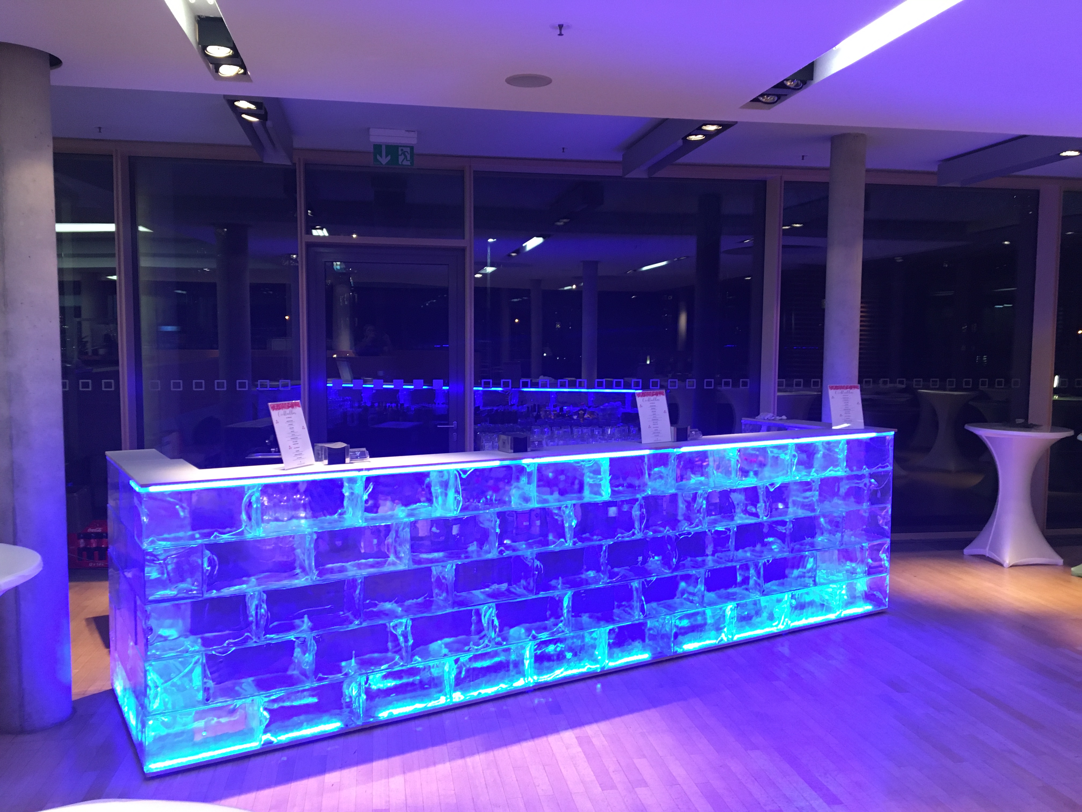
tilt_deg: -3.5
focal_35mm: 29
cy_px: 406
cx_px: 541
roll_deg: -0.4
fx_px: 906
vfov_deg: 48.2
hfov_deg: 61.7
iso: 160
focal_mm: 4.15
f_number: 2.2
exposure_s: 1/33
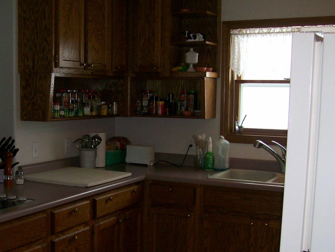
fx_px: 513
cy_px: 171
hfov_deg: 35.7
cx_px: 101
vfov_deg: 27.3
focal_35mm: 53
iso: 140
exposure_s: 1/64
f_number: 2.7
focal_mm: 6
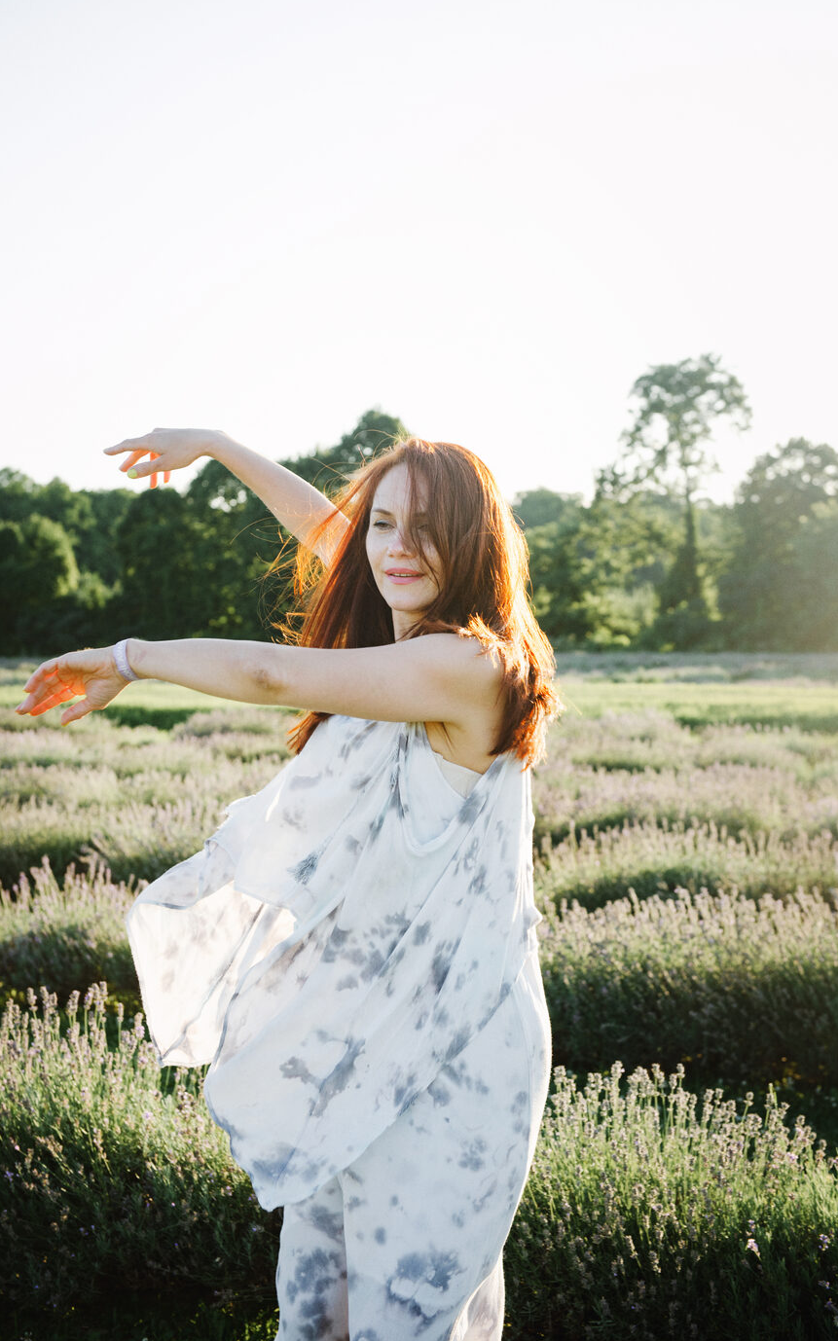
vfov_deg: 35.7
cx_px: 407
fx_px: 2083
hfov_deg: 22.7
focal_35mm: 57
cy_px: 669
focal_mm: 55
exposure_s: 1/400
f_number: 4.5
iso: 200
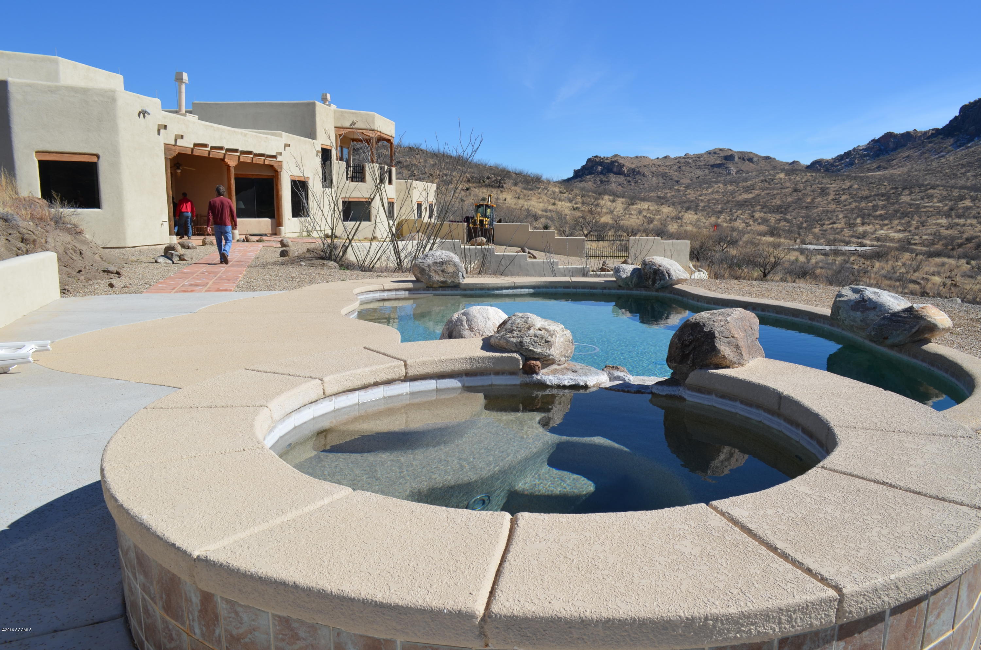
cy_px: 325
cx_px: 490
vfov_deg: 47.7
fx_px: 734
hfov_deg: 67.5
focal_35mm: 27
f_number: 9
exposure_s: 1/320
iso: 100
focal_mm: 18
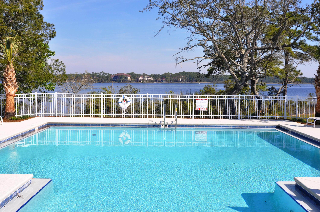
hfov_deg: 53.2
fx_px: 320
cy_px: 106
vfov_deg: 36.8
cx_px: 160
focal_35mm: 36
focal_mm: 24
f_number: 10
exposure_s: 1/400
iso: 200
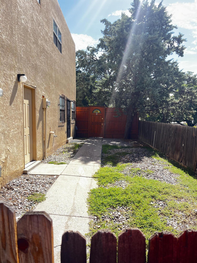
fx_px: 197
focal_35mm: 26
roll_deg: +0.3
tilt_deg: -2.6
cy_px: 132
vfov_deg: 67.3
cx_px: 98
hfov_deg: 53.1
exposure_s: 1/878
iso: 50
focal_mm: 5.1
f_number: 1.6
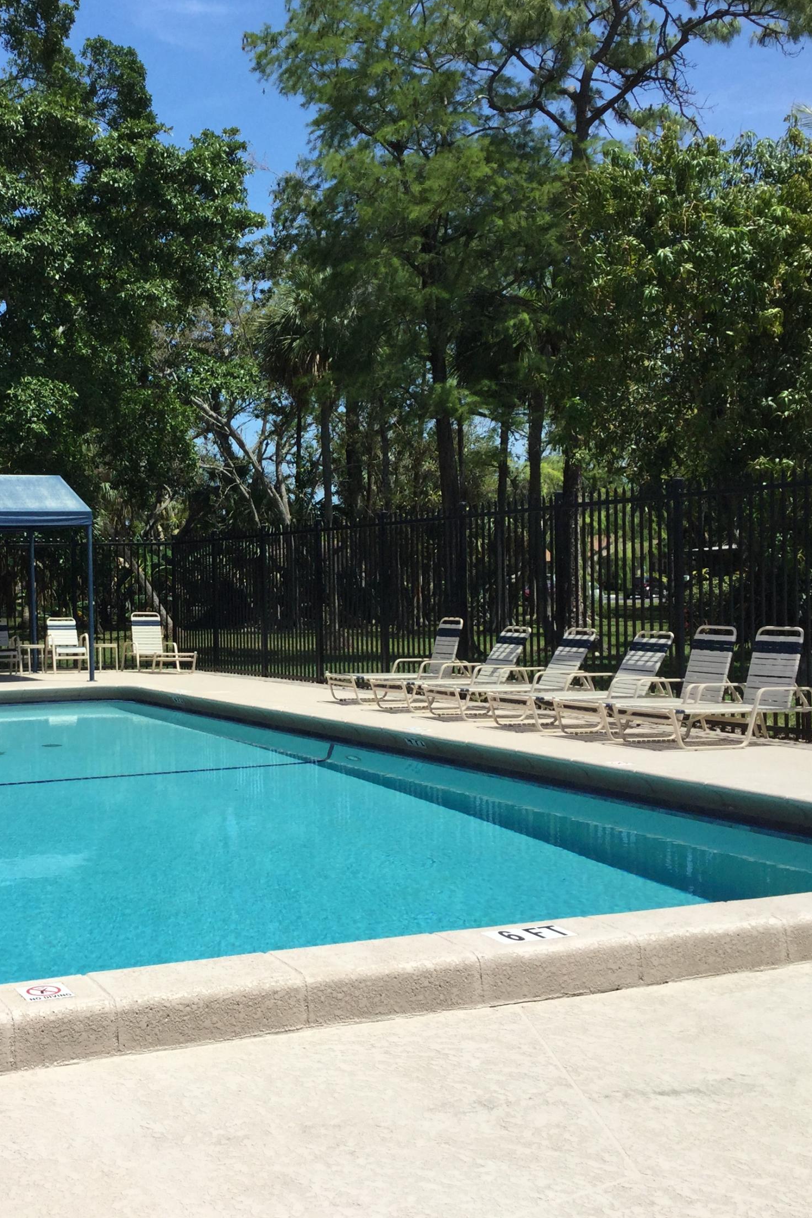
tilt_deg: -2.0
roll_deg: +0.6
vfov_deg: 44.5
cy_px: 613
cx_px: 183
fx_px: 1488
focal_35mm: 44
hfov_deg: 29.9
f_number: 2.4
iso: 25
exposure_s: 1/1812
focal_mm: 3.3
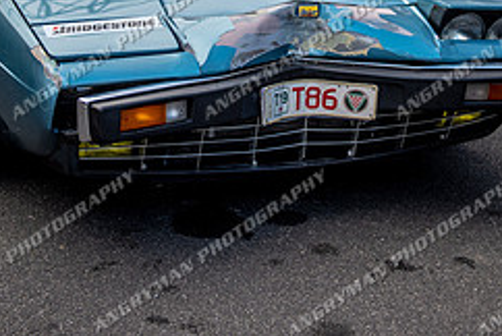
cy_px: -63
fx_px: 1270
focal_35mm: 91
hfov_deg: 22.3
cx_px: 263
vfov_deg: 14.6
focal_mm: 38
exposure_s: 1/500
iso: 100
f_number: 2.8
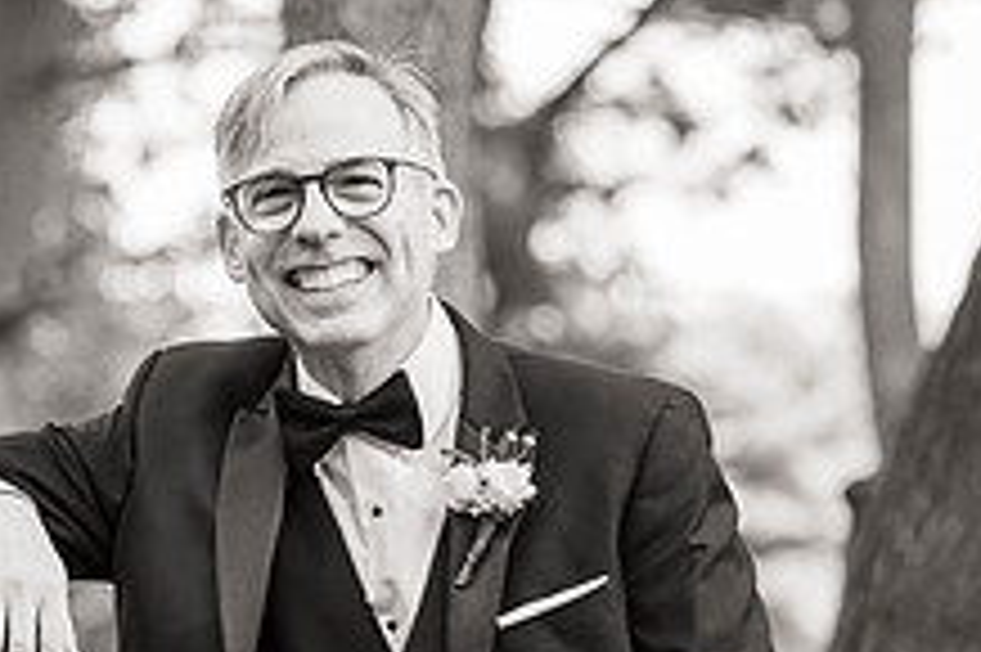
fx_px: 7624
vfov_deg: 4.9
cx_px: 36
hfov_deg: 7.3
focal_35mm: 280
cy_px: 429
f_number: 3.5
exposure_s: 1/320
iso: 400
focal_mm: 105
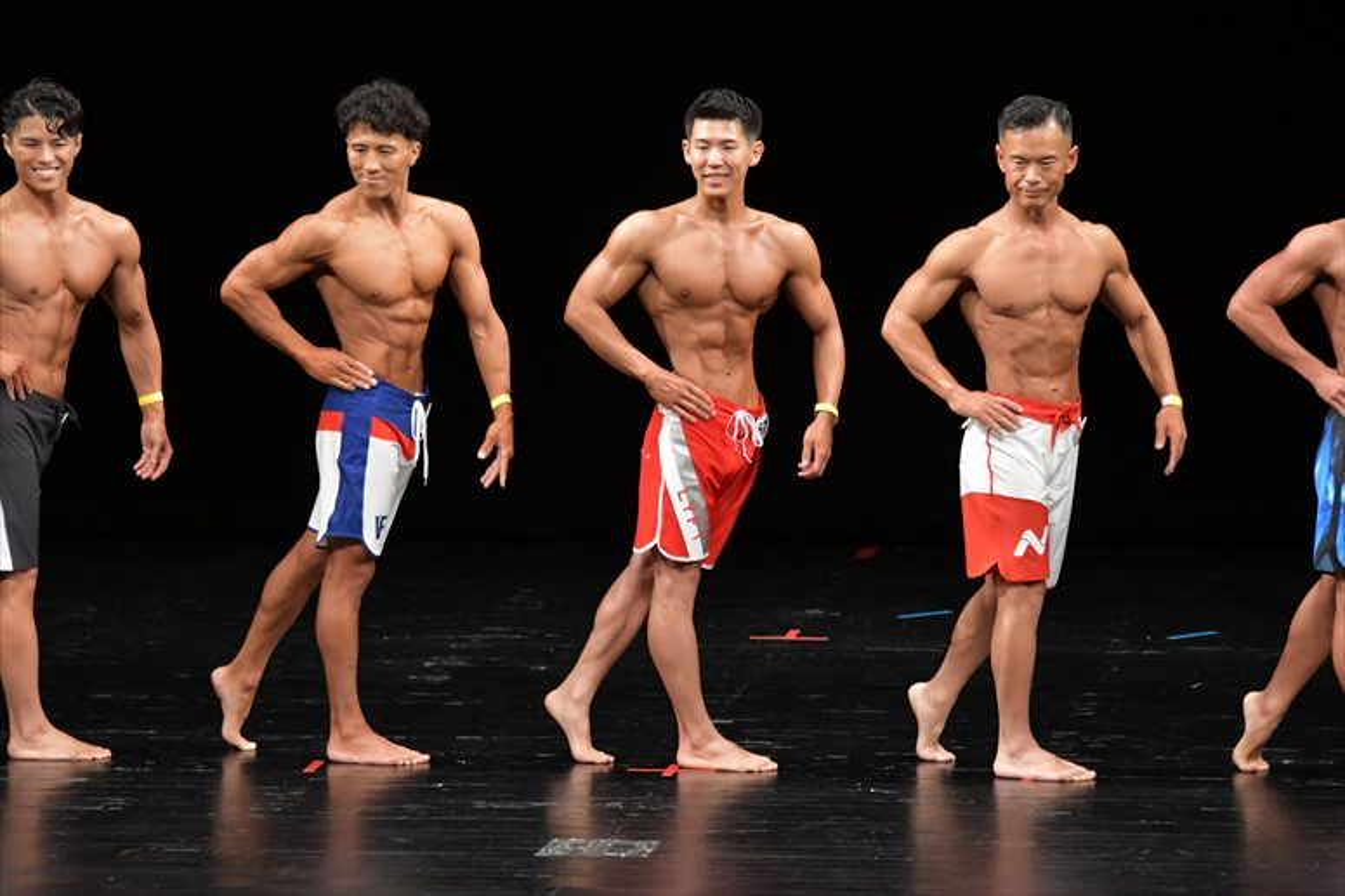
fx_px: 9523
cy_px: 448
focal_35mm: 255
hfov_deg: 8.1
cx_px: 672
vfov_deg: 5.4
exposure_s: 1/400
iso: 3200
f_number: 5.6
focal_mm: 170
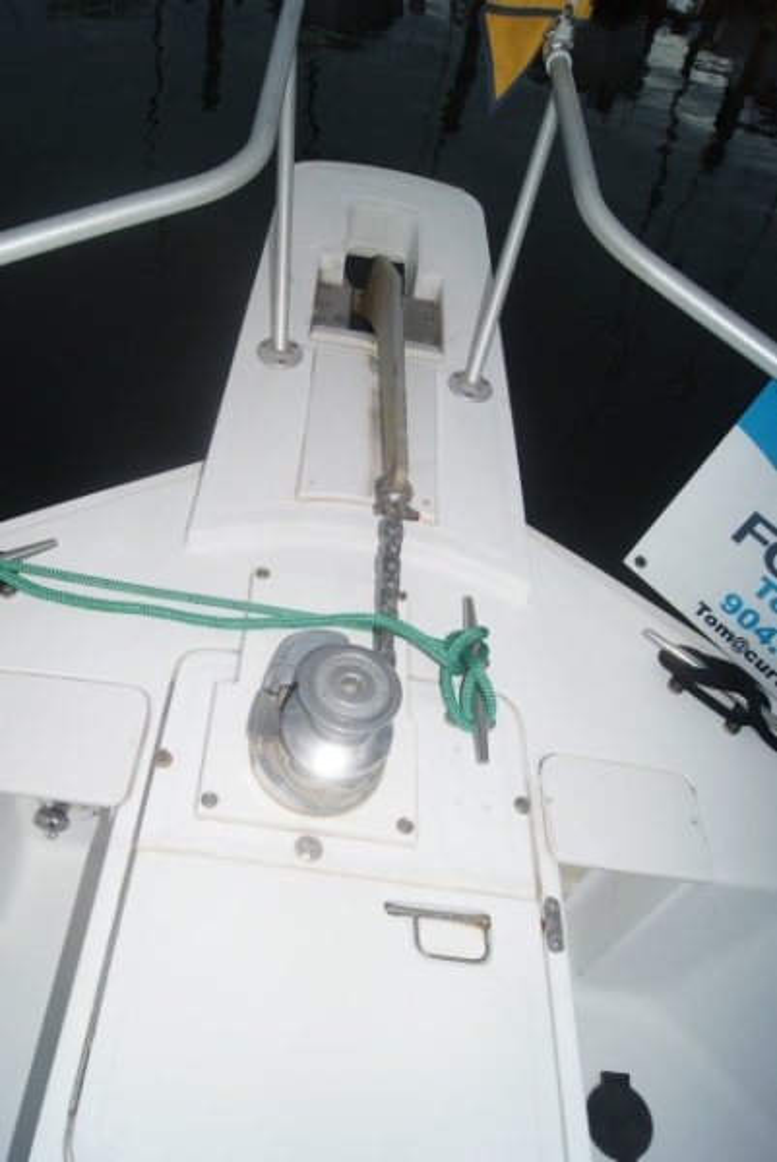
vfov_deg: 67.3
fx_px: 873
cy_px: 581
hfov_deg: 48.0
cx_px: 388
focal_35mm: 27
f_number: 8
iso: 100
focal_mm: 18
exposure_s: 1/160
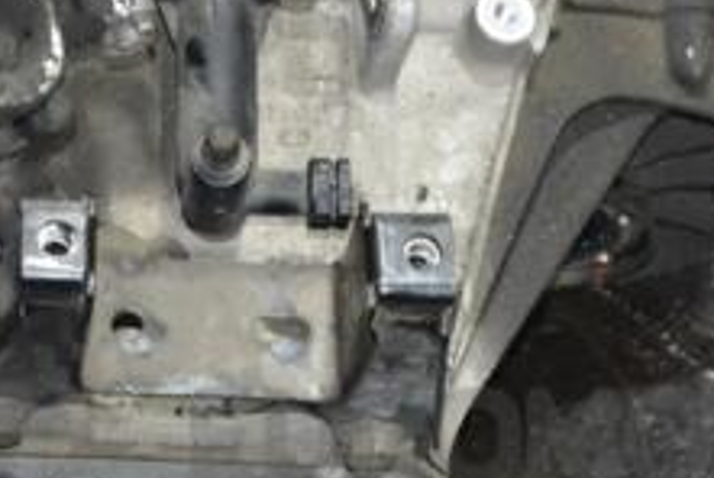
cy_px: 6
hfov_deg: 10.9
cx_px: 129
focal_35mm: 187
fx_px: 3714
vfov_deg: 7.3
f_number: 5.3
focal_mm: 46
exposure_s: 1/60
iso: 3200
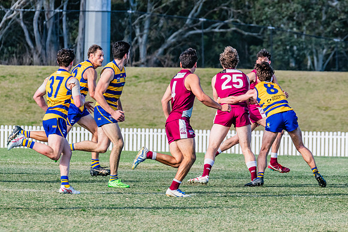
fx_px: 4409
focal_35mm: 456
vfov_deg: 3.0
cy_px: 90
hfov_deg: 4.5
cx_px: 218
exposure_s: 1/640
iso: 800
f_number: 10
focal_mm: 310
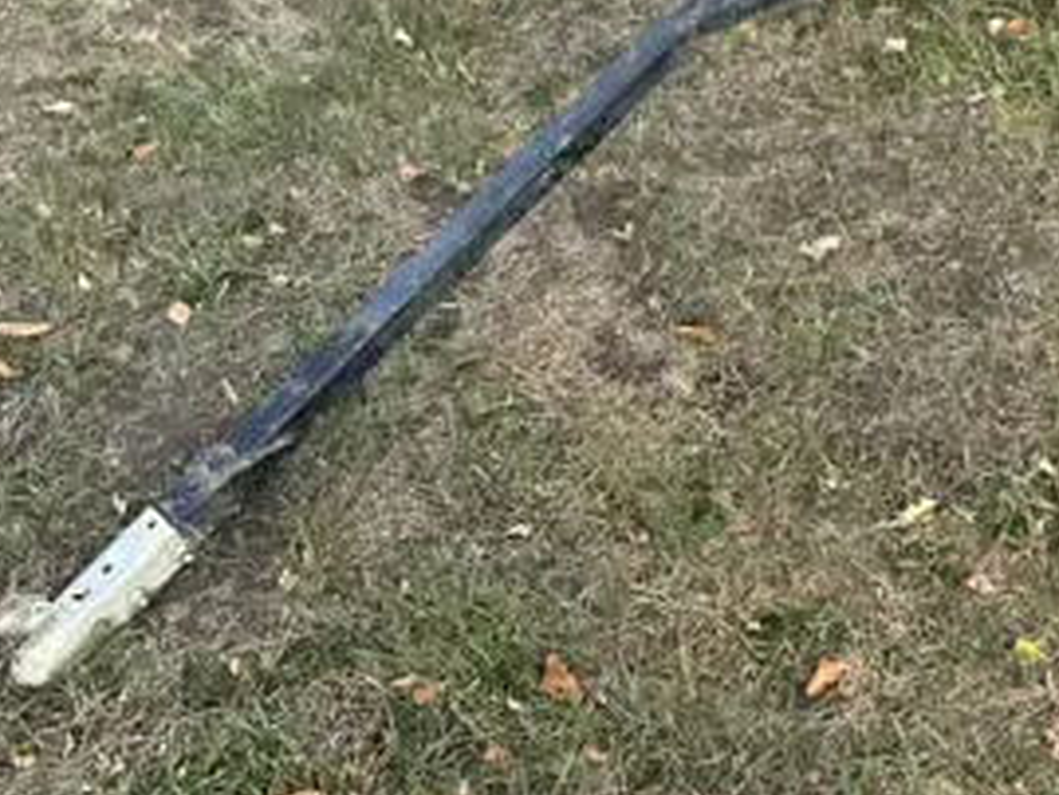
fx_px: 1745
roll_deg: +2.1
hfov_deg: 31.2
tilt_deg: -30.8
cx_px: 1071
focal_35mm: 57
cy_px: -12
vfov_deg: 24.4
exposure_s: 1/989
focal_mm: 6.86
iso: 80
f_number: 1.78
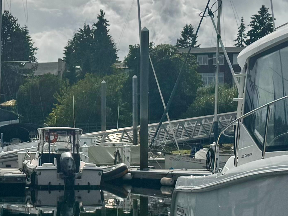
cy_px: 141
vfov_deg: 15.1
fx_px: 815
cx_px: 45
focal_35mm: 98
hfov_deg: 19.8
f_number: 1.78
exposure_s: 1/15152
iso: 64
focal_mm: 6.76
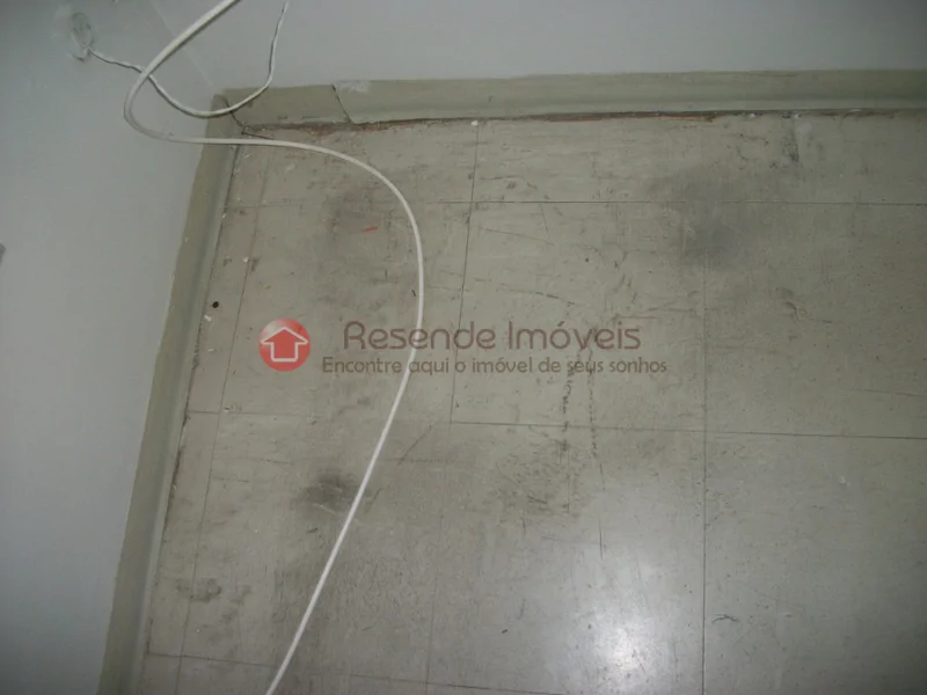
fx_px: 857
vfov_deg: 44.2
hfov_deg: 56.8
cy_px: 348
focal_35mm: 32
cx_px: 464
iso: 80
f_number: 2.9
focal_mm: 5.7
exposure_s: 1/60
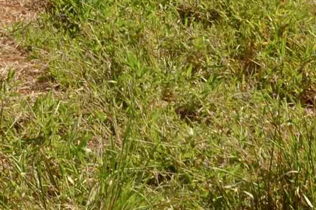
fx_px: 1781
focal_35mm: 203
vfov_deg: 6.3
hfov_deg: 10.1
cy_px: -355
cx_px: 103
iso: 100
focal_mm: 24
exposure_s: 1/200
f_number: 10
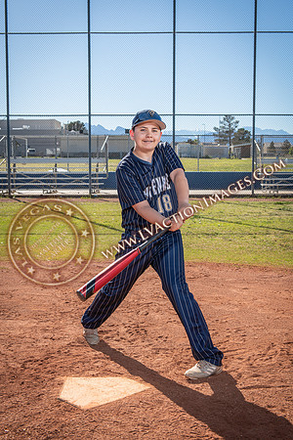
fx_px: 586
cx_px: 146
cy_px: 220
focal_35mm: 48
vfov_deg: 41.1
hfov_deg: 28.1
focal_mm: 48
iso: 200
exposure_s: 1/250
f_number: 8
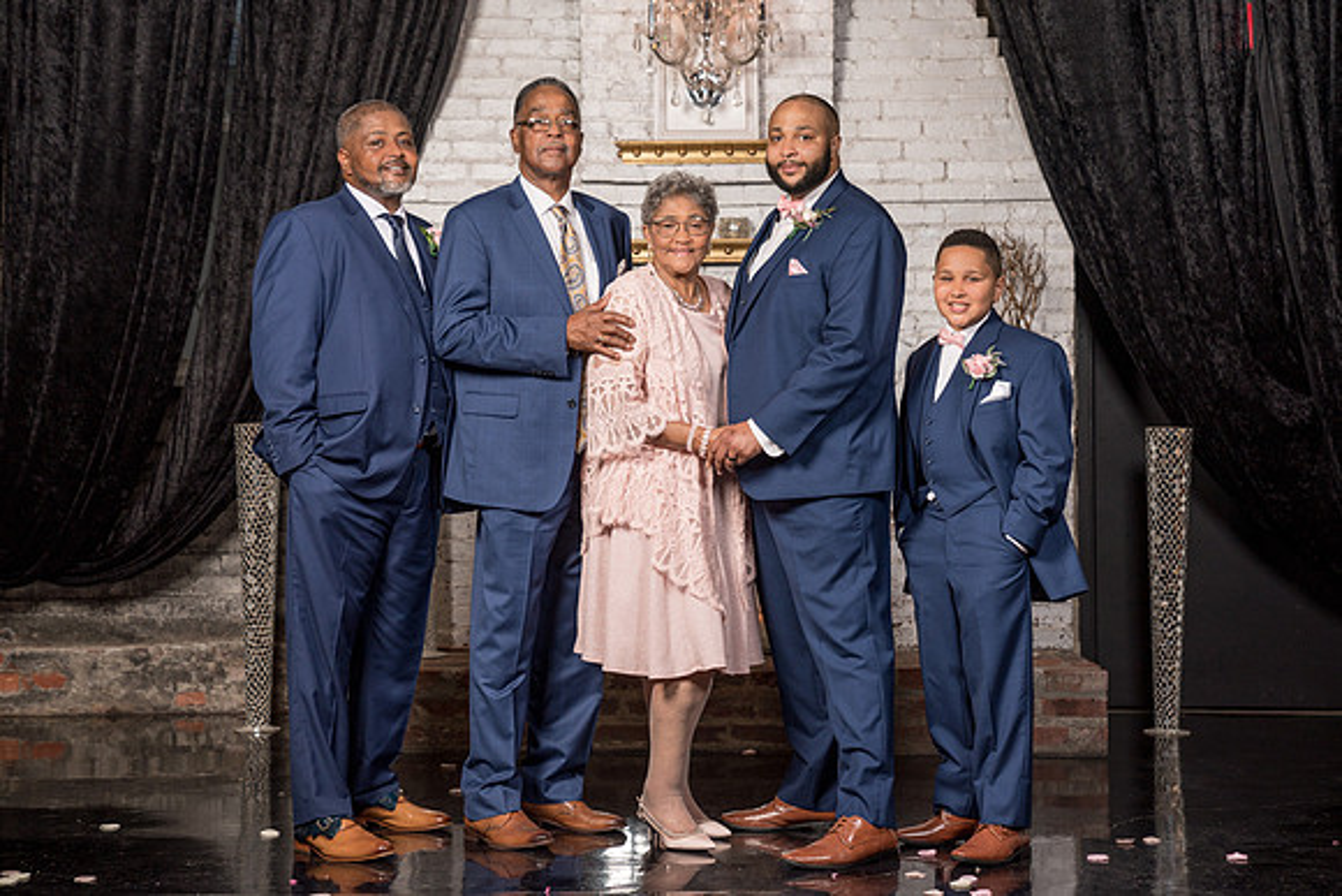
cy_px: 413
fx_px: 2657
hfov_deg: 28.3
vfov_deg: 19.1
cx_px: 707
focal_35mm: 71
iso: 100
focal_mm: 65
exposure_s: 1/200
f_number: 4
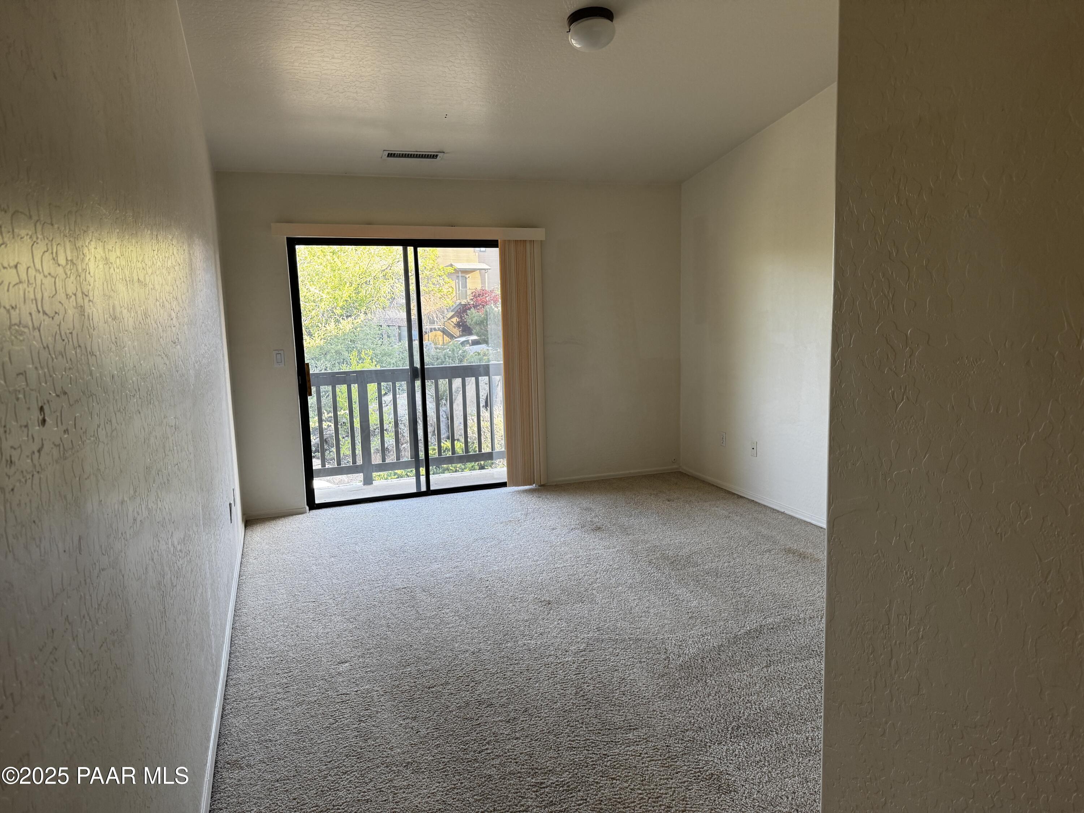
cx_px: 542
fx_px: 752
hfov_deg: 71.6
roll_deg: +1.6
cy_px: 406
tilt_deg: -8.1
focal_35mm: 24
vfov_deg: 56.8
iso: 160
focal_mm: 6.76
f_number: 1.78
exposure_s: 1/120
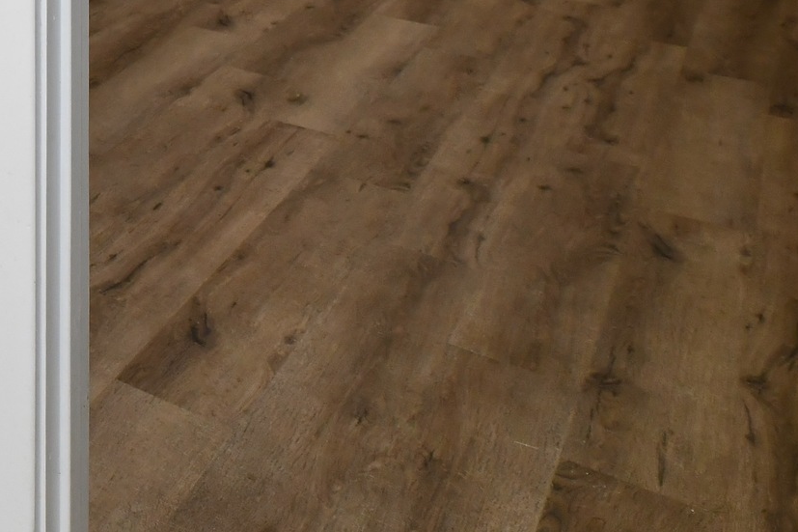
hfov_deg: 23.2
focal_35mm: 52
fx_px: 1152
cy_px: -341
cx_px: -588
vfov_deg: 20.7
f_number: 6.3
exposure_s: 1/60
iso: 640
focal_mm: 14
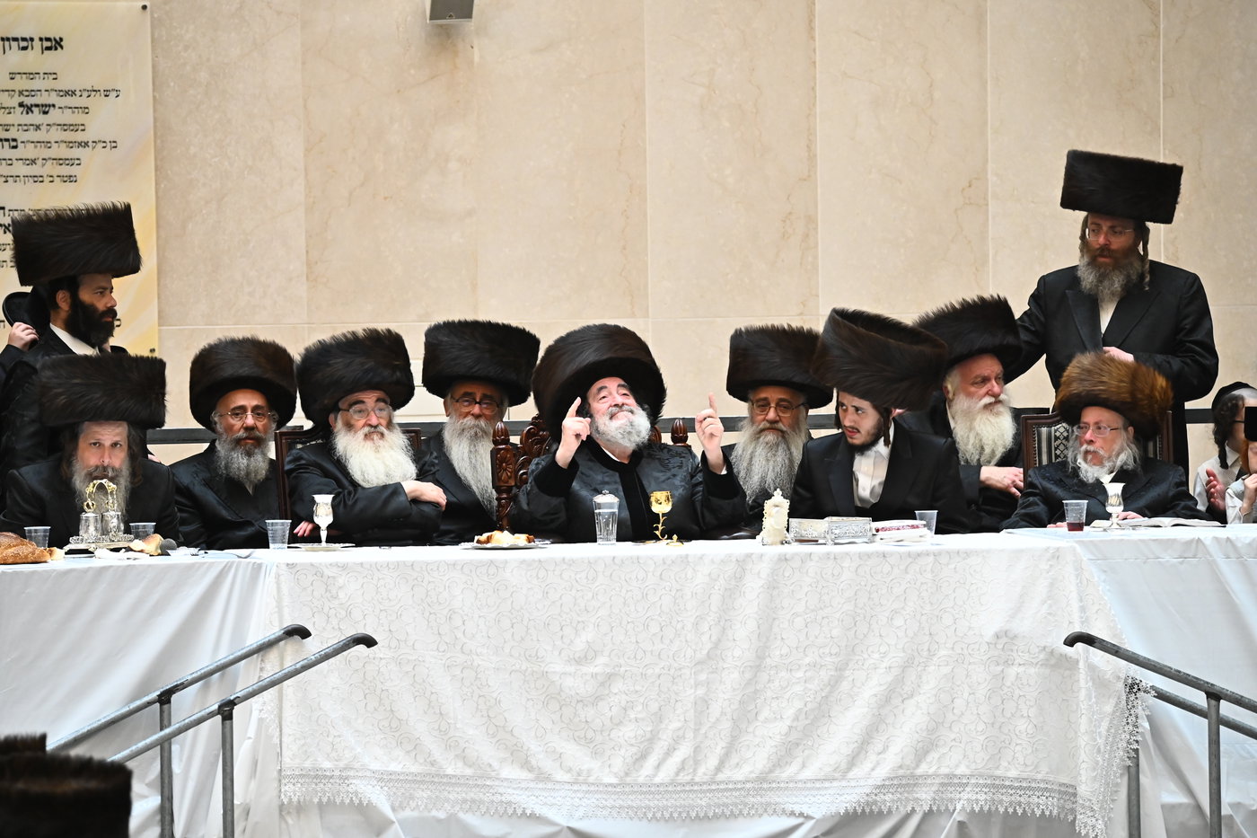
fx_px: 12219
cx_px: 628
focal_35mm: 350
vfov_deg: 3.9
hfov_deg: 5.9
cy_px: 419
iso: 4000
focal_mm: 350
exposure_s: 1/200
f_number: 6
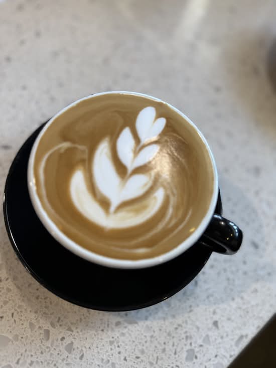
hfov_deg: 56.8
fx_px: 255
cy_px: 184
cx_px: 138
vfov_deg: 71.6
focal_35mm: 24
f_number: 1.78
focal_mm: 6.76
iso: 80
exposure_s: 1/100
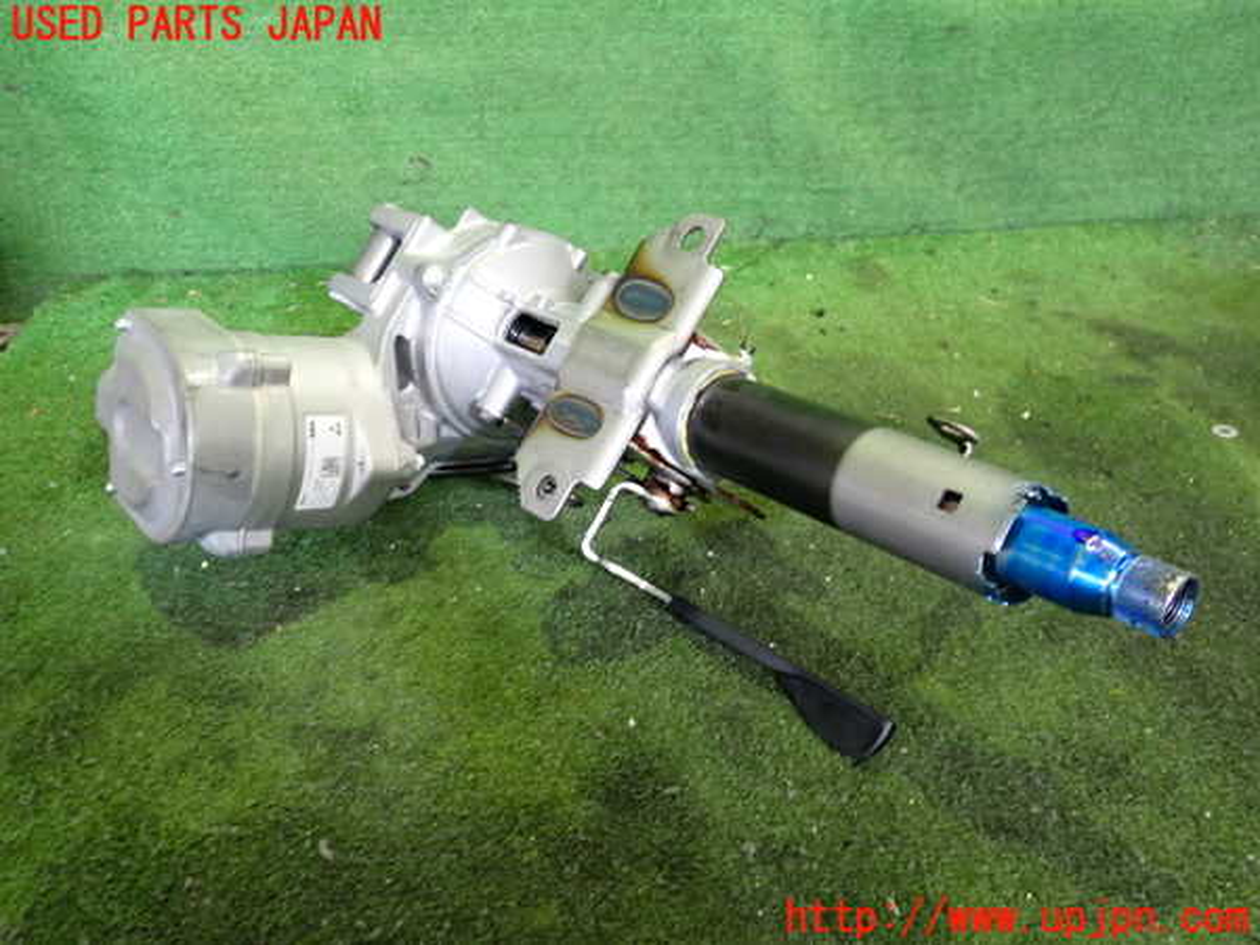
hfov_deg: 60.0
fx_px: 1092
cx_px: 630
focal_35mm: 30
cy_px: 472
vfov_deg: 46.8
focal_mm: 5.4
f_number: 2.3
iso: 500
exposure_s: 1/30
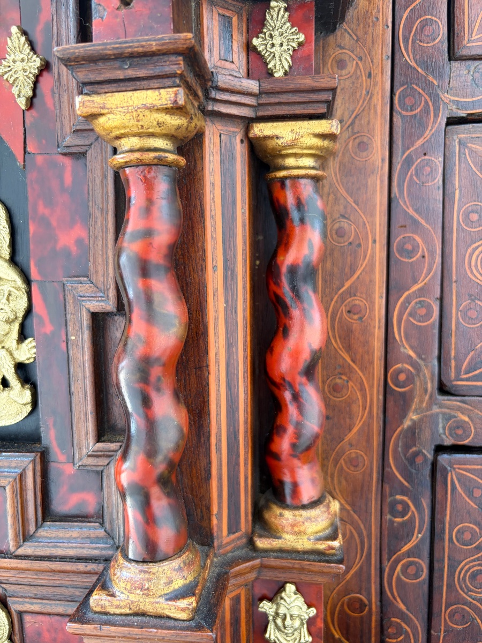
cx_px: 241
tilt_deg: -10.3
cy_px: 322
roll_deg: +2.9
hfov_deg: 53.1
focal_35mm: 26
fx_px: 483
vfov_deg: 67.3
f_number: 1.6
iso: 64
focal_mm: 5.96
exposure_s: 1/122
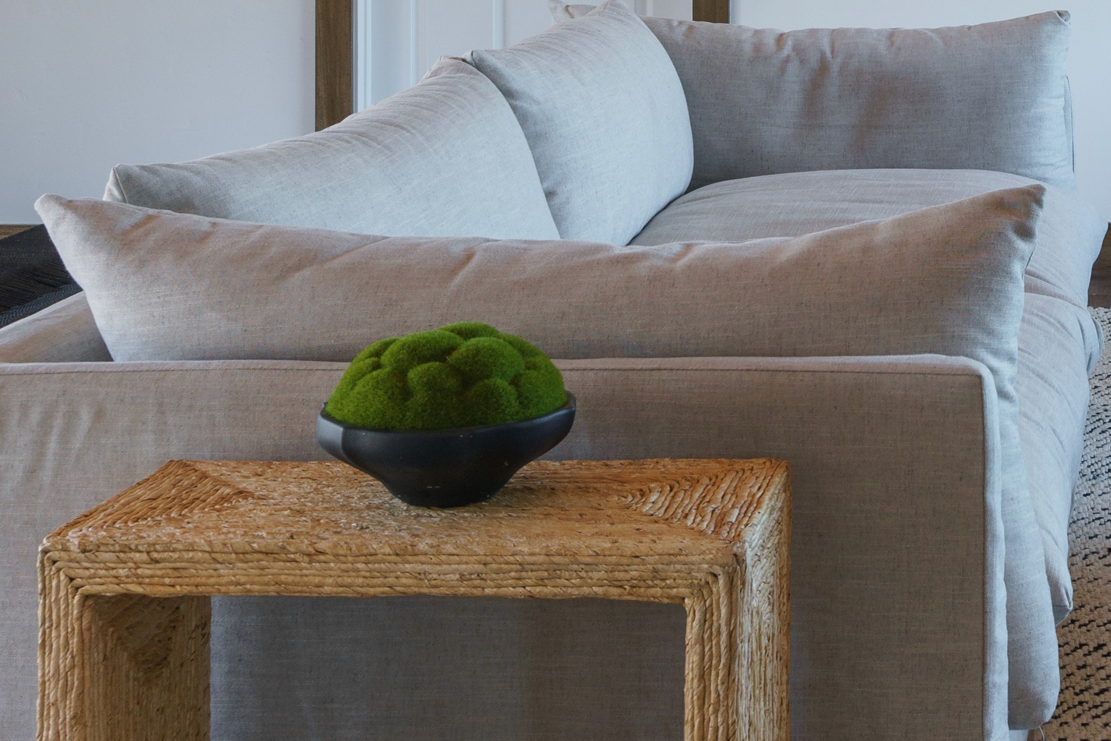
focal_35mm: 77
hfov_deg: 25.0
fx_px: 2376
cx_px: 1125
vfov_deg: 16.7
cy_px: -237
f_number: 10
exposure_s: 1/6
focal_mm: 27
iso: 250
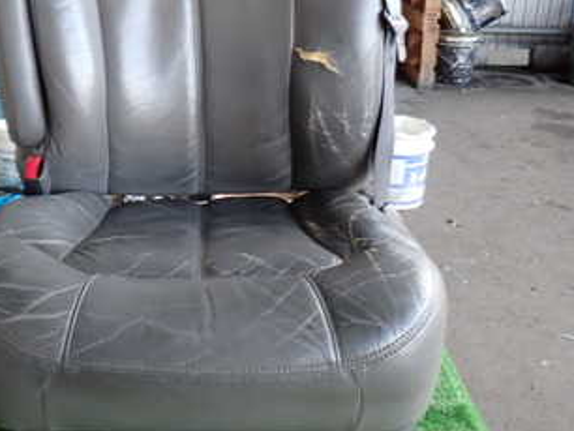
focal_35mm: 49
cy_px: 120
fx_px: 813
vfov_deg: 29.4
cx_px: 193
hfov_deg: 38.5
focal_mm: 4.5
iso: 100
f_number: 2
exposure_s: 1/60
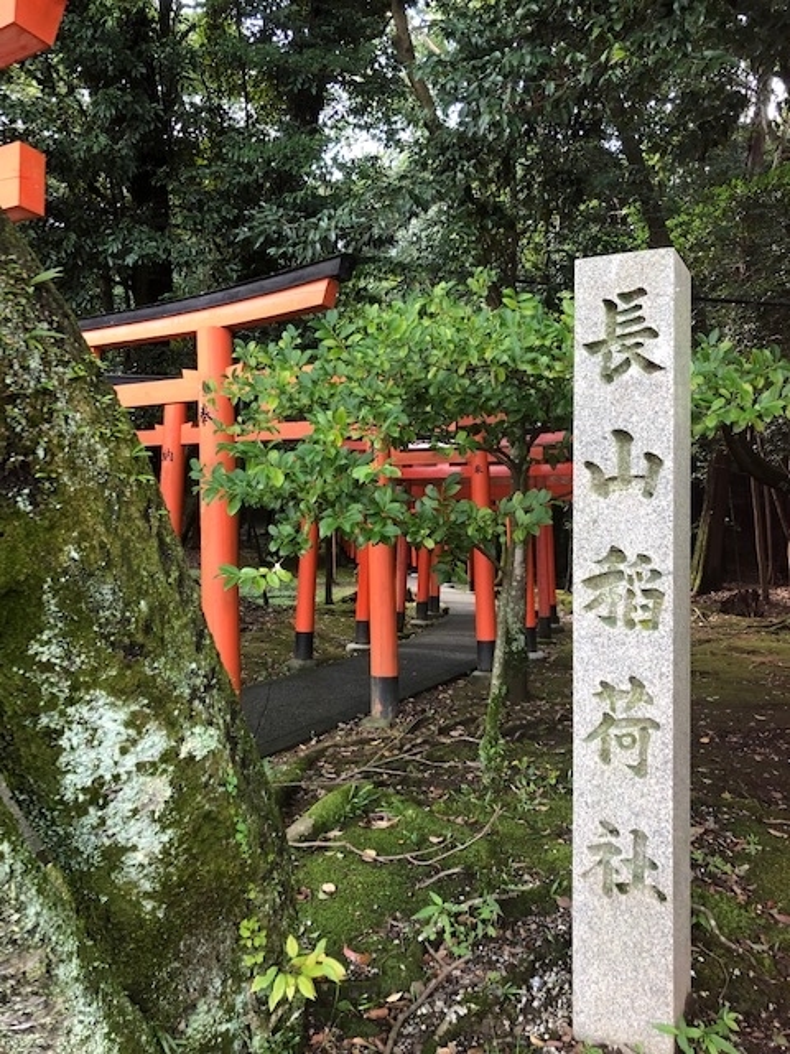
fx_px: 852
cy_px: 527
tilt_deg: +2.2
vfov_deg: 63.4
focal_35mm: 28
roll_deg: +0.9
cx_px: 395
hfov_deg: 49.7
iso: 25
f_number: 1.8
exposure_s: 1/30
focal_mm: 3.99
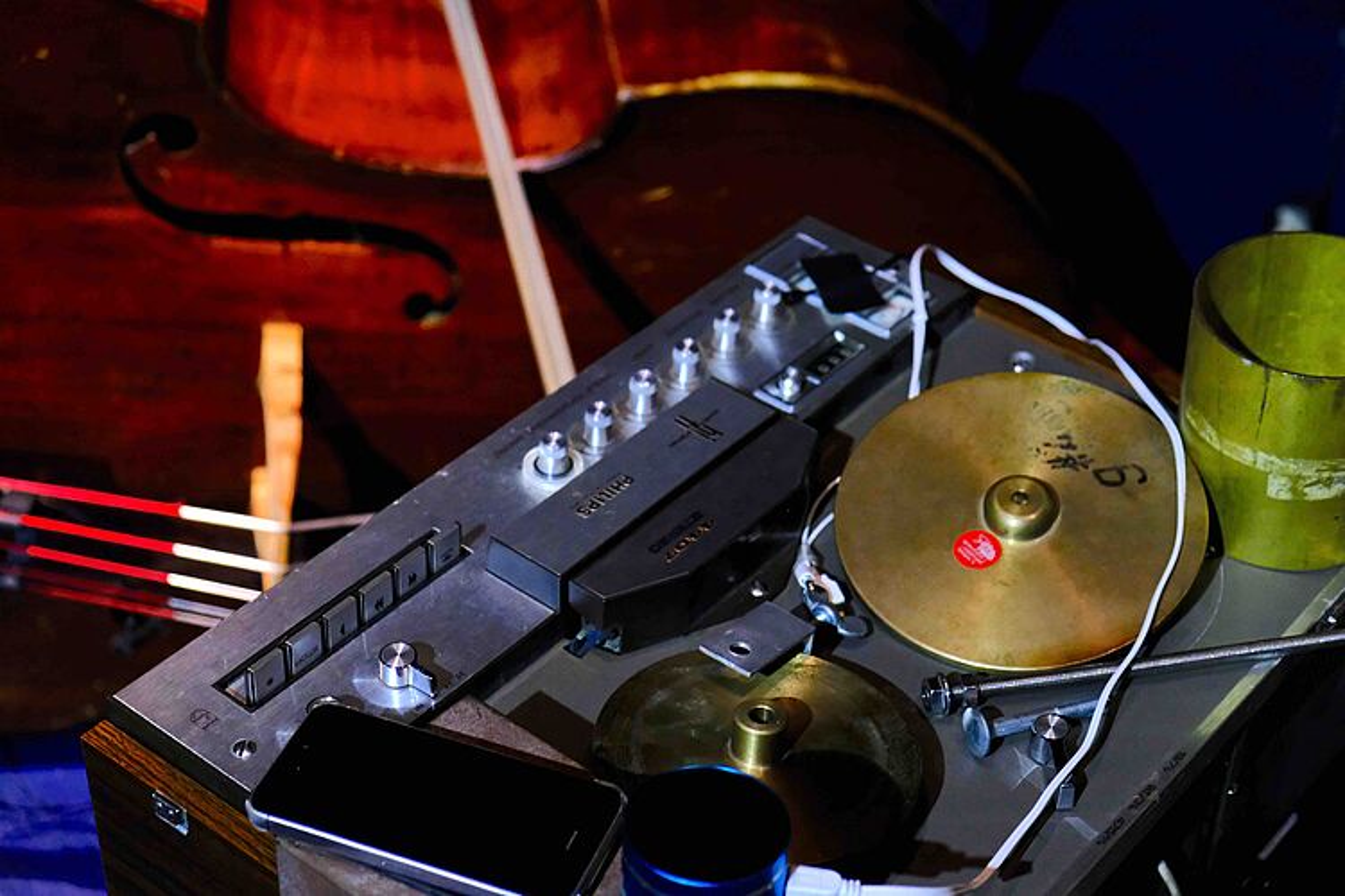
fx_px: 2391
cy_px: 448
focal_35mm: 64
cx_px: 672
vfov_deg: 21.2
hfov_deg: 31.4
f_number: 4
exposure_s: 1/58
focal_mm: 42.5
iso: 3200
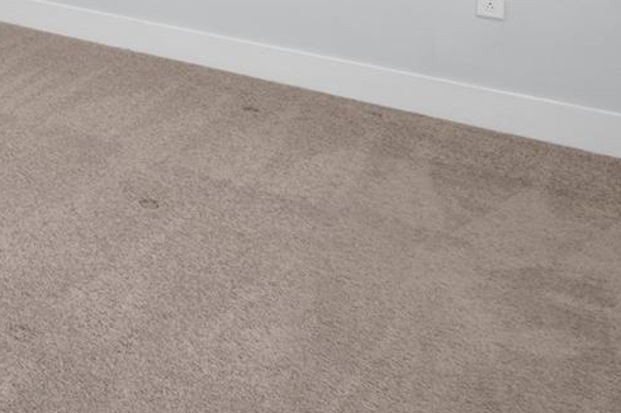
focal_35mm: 49
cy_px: -242
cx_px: -237
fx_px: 845
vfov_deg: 21.8
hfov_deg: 29.8
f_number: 9
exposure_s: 1/2.5
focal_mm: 10
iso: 100
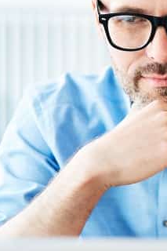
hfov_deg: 9.8
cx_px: 234
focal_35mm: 137
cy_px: 116
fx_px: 954
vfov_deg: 15.0
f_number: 2.2
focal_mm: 55
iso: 640
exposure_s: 1/250
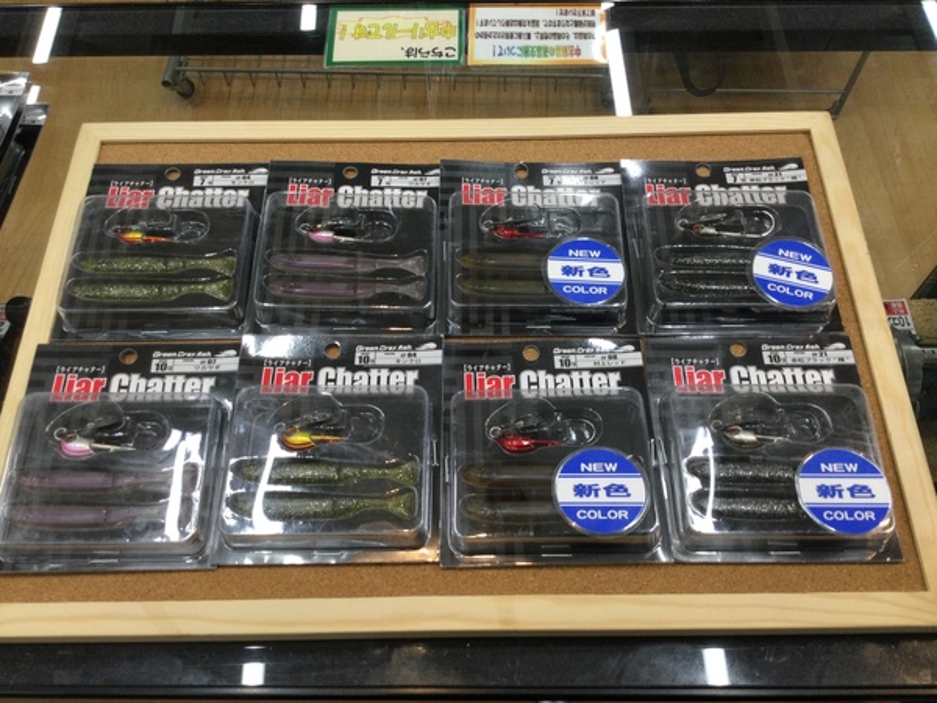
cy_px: 352
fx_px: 839
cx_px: 468
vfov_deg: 45.4
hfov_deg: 58.4
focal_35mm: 31
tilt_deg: -61.5
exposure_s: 1/40
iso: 32
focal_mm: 3.3
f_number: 2.4
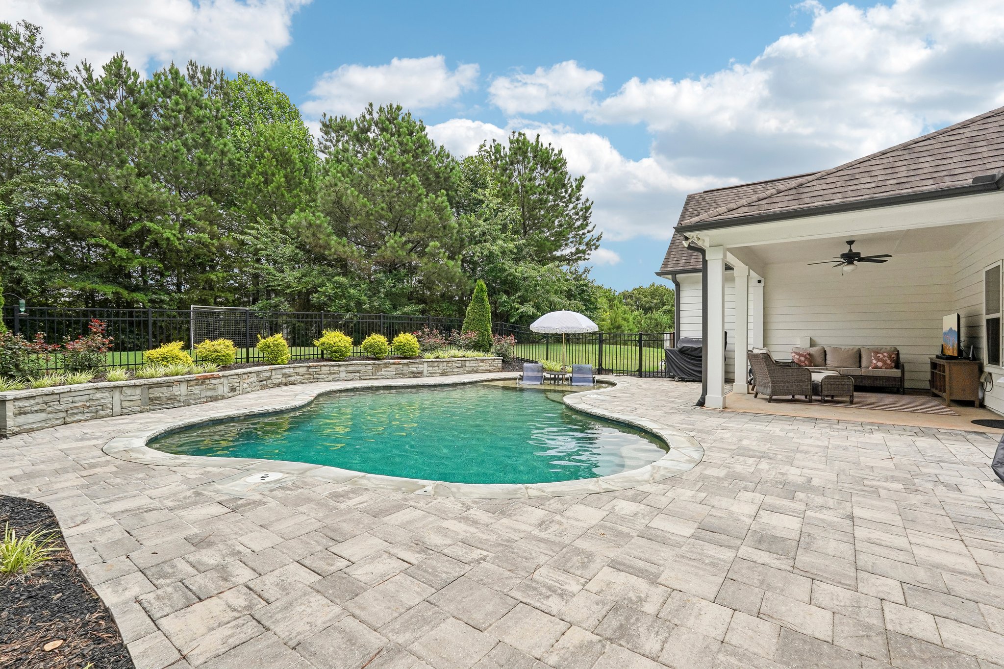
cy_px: 334
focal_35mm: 16
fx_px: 460
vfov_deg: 72.0
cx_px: 502
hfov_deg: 95.0
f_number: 8
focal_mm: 16.5
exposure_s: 1/2000
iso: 800
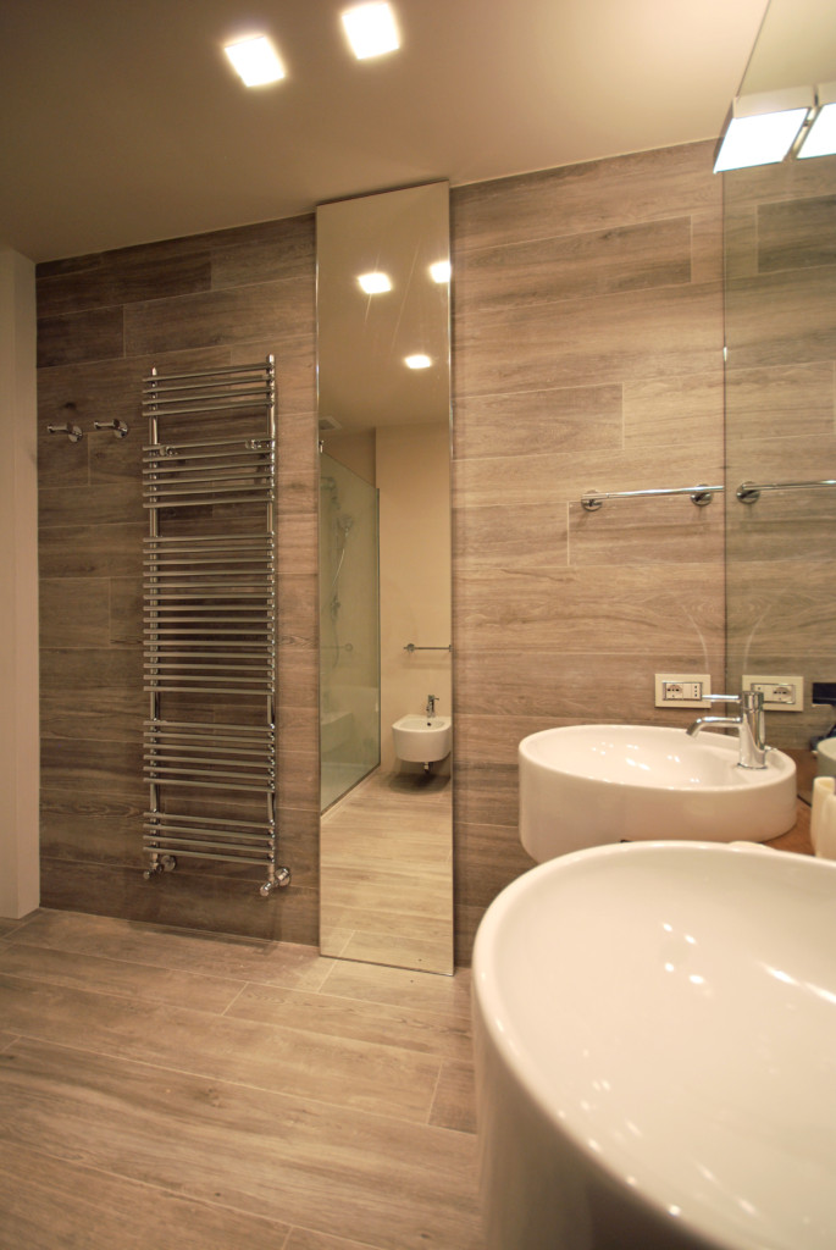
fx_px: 573
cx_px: 418
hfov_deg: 72.2
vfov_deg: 94.9
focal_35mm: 16
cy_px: 625
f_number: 4.2
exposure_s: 1/30
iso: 220
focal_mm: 11
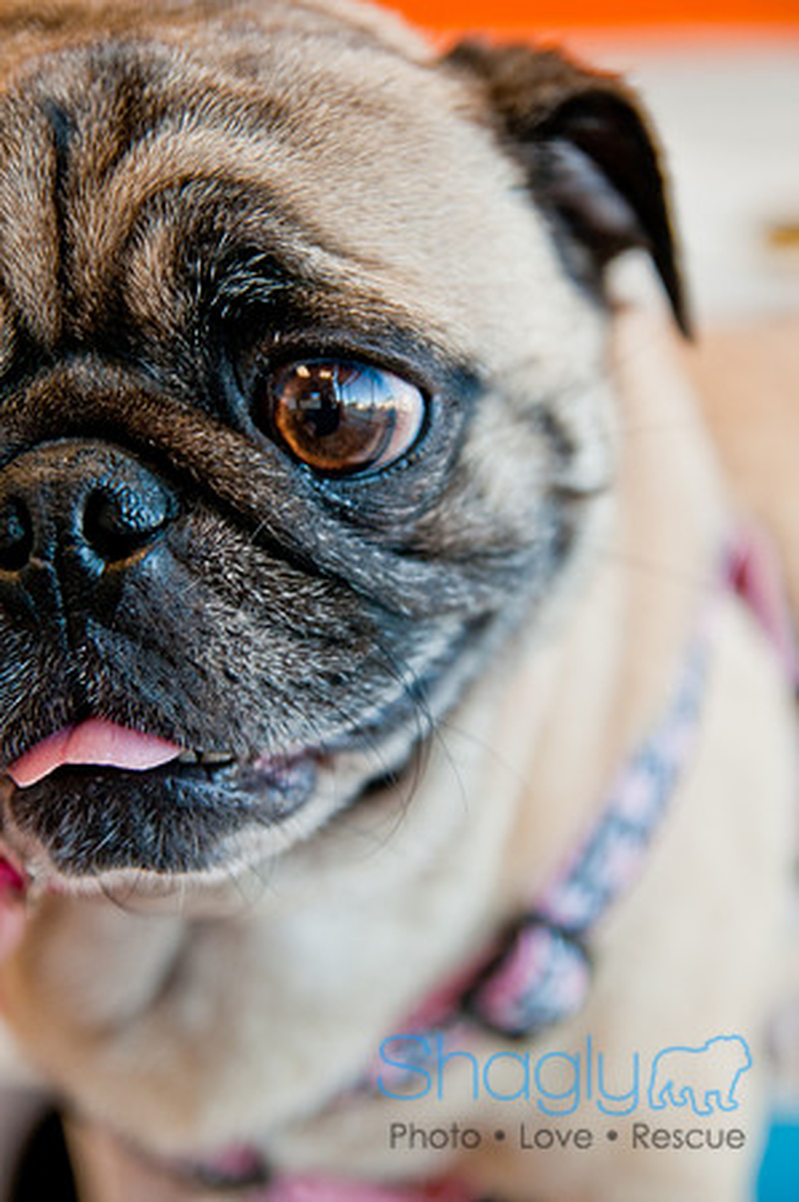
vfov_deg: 27.0
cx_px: 400
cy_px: 601
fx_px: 2502
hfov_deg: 18.1
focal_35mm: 75
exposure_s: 1/160
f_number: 3.2
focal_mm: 50
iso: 400
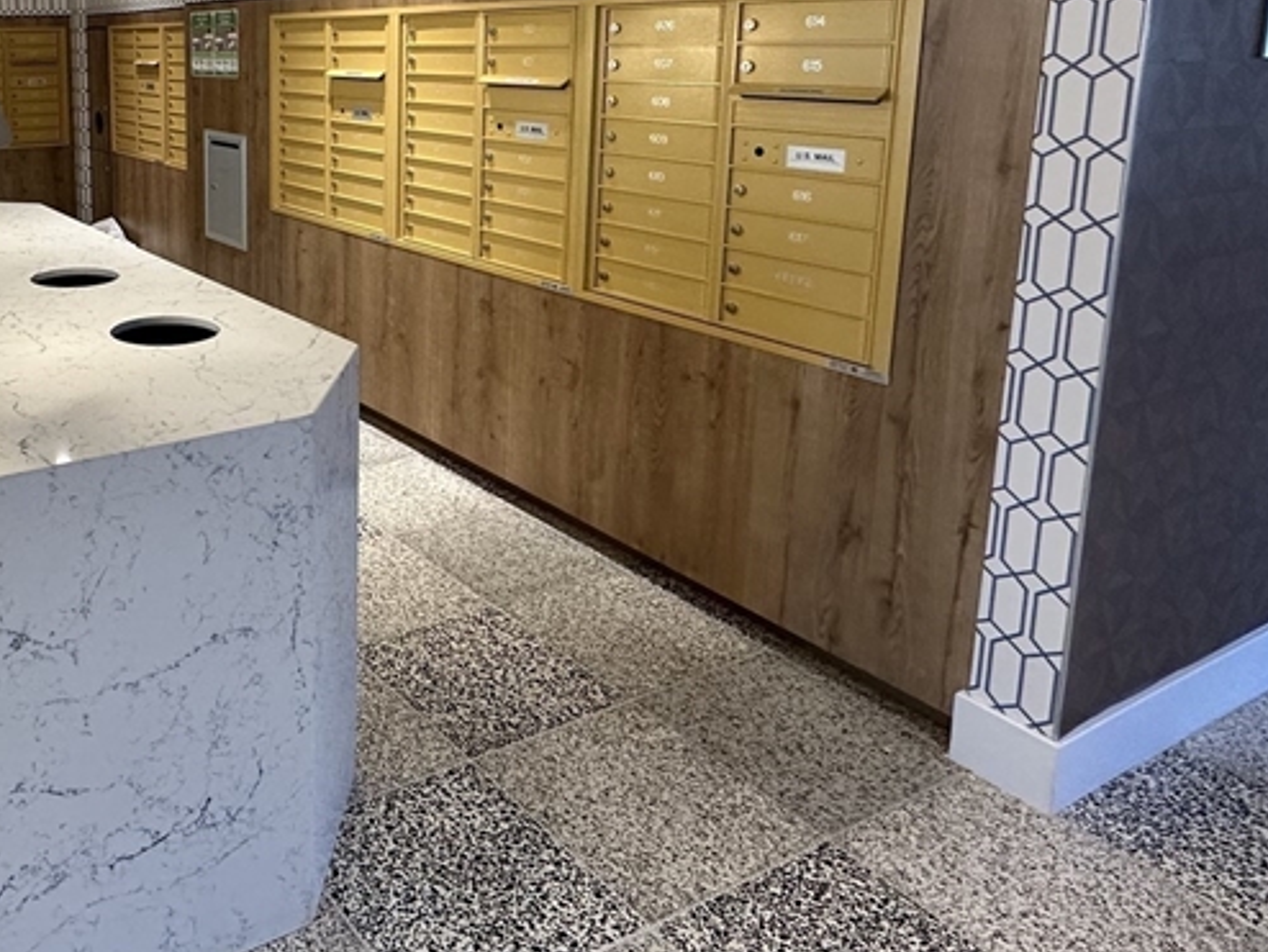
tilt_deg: -9.2
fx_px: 1063
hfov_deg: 55.1
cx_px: 172
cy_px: 205
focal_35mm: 29
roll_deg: +0.6
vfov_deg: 46.0
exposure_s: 1/120
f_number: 2.2
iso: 200
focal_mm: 2.22
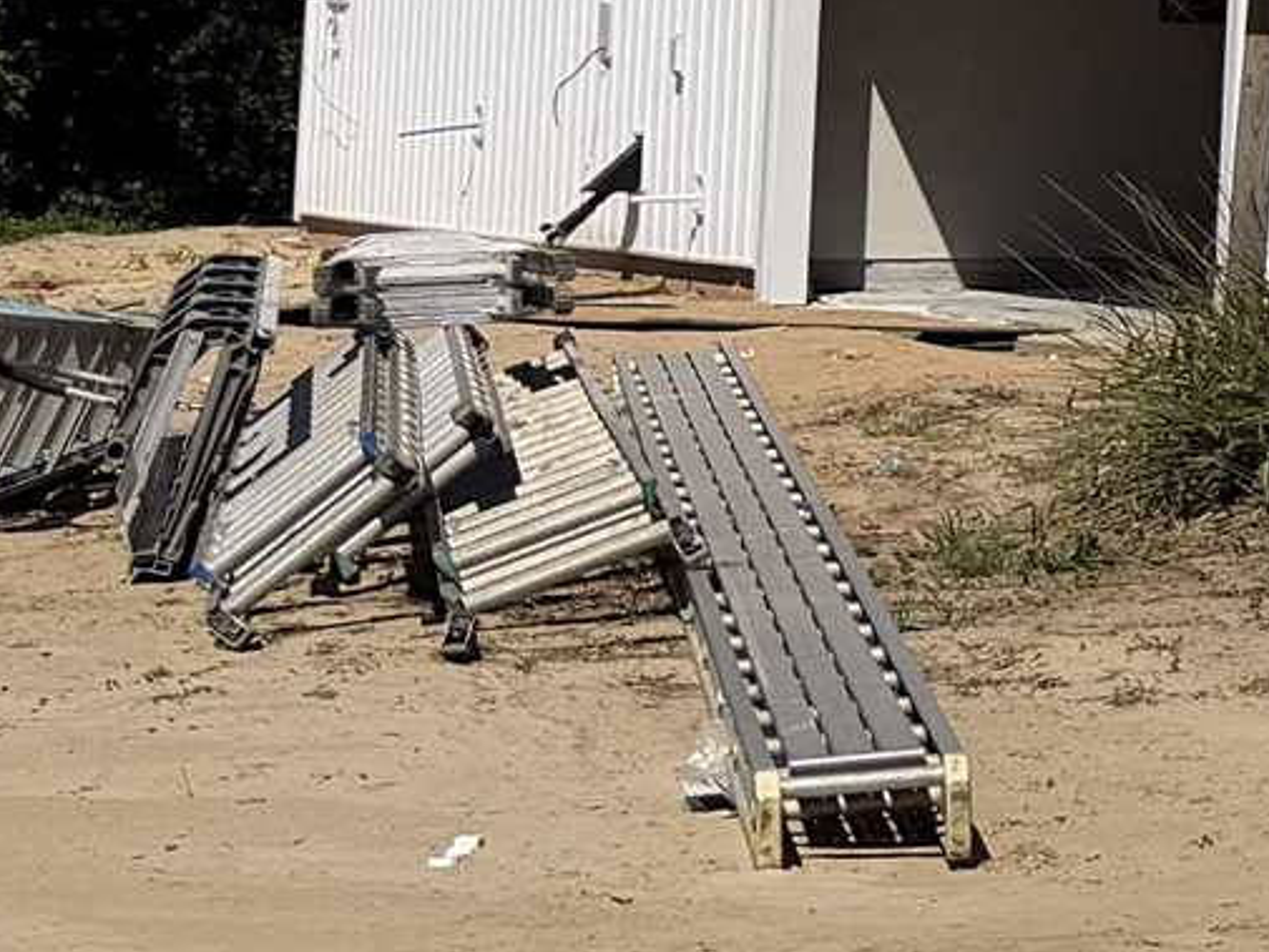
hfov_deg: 11.1
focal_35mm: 146
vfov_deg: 10.0
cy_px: -291
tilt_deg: +1.7
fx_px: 5354
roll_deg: -1.3
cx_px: 3149
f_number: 1.78
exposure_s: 1/11905
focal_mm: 6.76
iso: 80
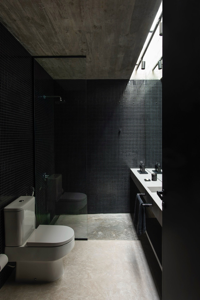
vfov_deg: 84.0
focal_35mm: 20
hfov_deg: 62.0
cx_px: 100
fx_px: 167
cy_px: 150
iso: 100
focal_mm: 20
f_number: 11
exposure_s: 8
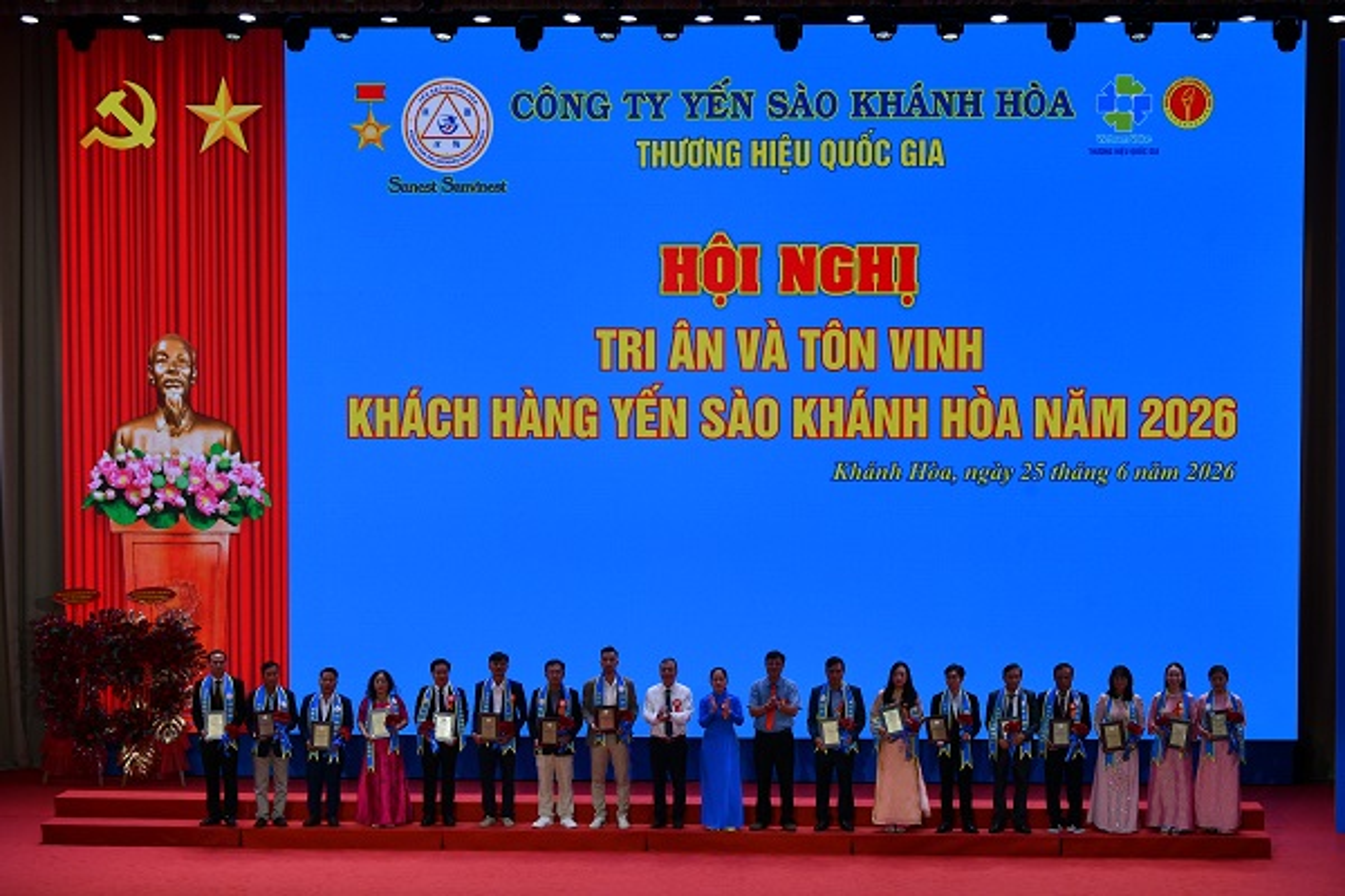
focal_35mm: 78
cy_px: 448
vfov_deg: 17.5
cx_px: 672
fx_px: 2914
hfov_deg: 26.0
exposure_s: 1/80
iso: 400
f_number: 11
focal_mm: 52
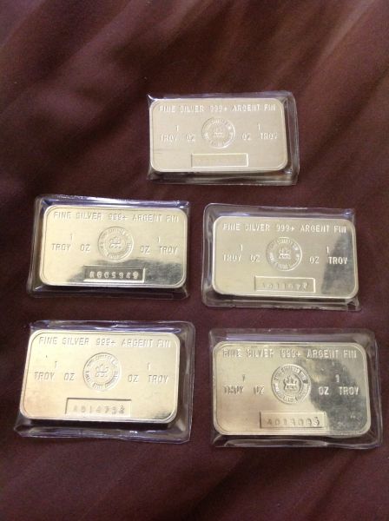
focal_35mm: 35
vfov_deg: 52.7
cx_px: 194
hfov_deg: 40.6
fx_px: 526
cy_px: 260
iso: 400
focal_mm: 4.28
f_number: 2.4
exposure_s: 1/15
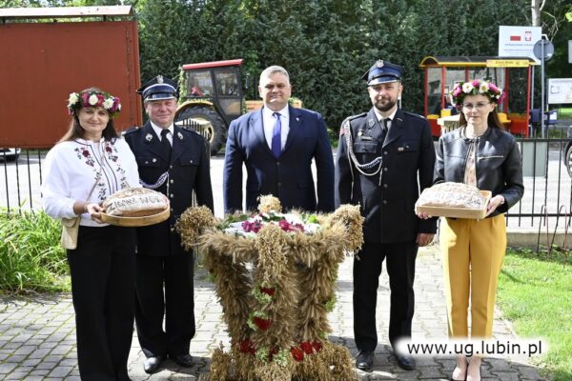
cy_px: 190
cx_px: 286
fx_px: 667
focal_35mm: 42
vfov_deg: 31.9
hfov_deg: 46.4
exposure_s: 1/250
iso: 200
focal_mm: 28
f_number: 4.5
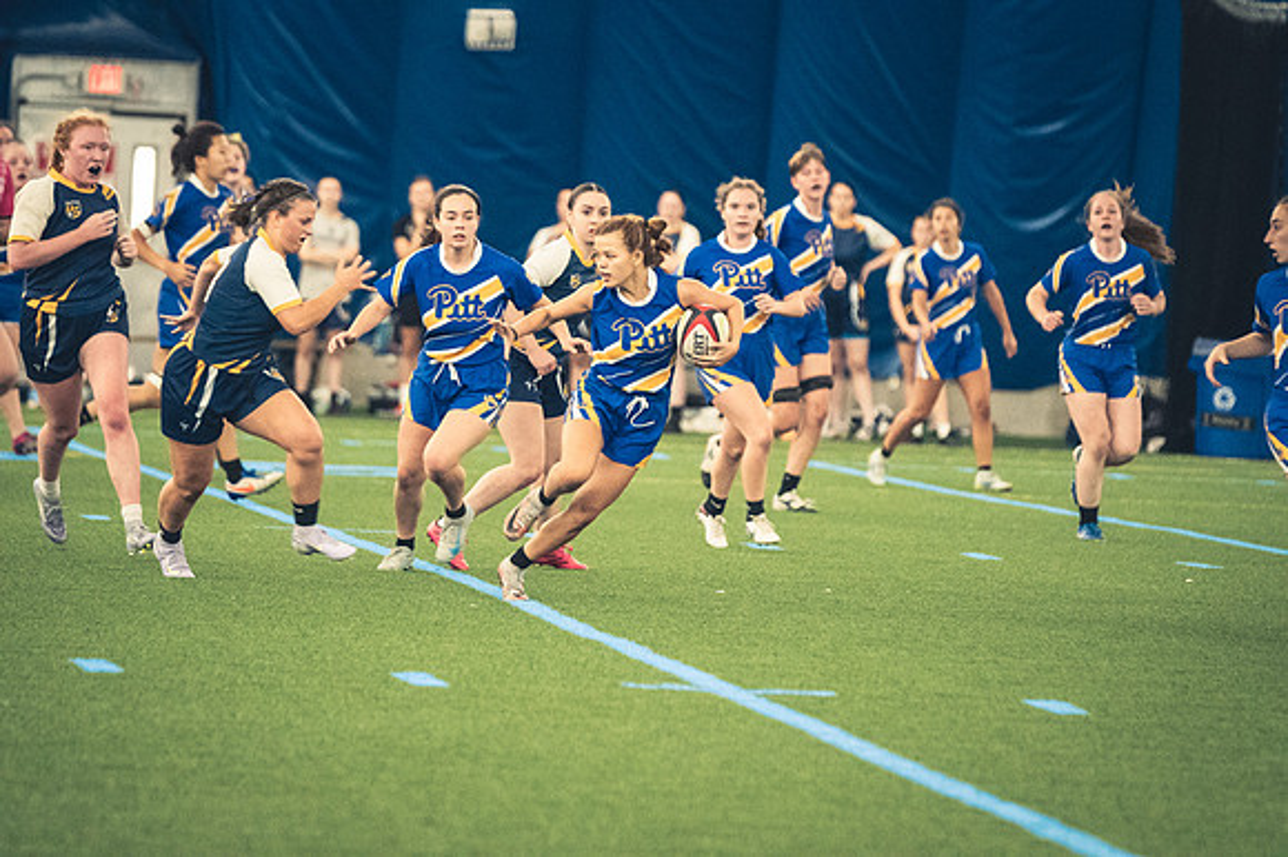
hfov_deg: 7.2
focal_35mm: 285
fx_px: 10190
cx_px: 644
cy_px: 428
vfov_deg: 4.8
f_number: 2.8
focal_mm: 190
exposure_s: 1/500
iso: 12800
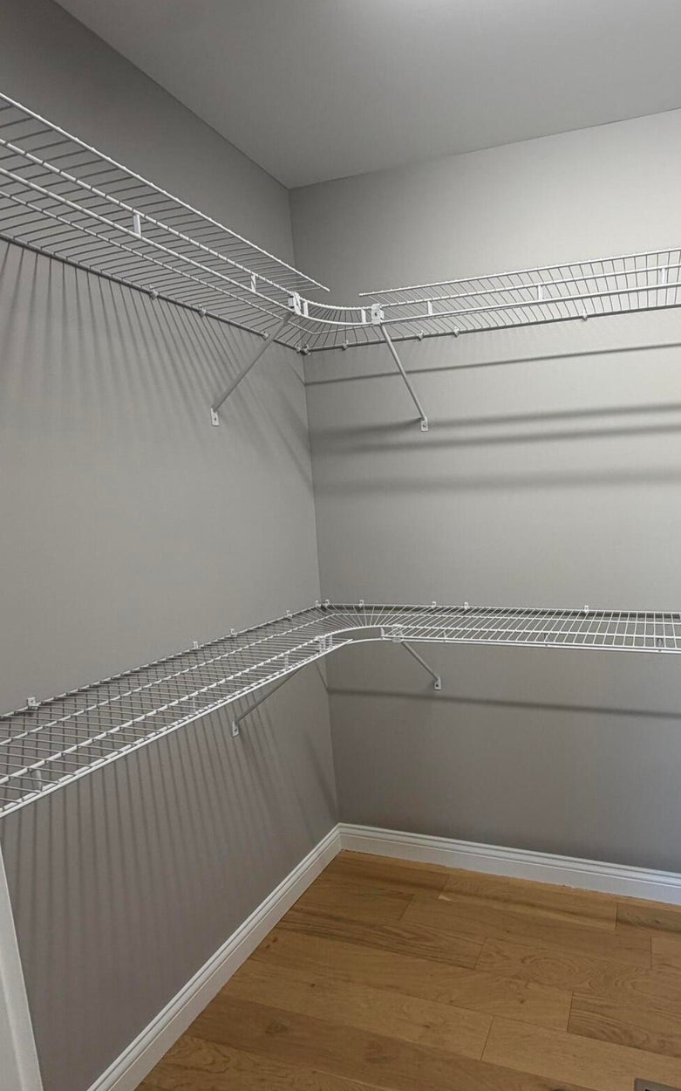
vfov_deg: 87.9
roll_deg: +2.3
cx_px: 495
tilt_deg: -9.0
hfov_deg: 59.5
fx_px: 564
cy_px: 580
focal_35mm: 19
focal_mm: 2.22
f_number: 2.2
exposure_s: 1/120
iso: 100
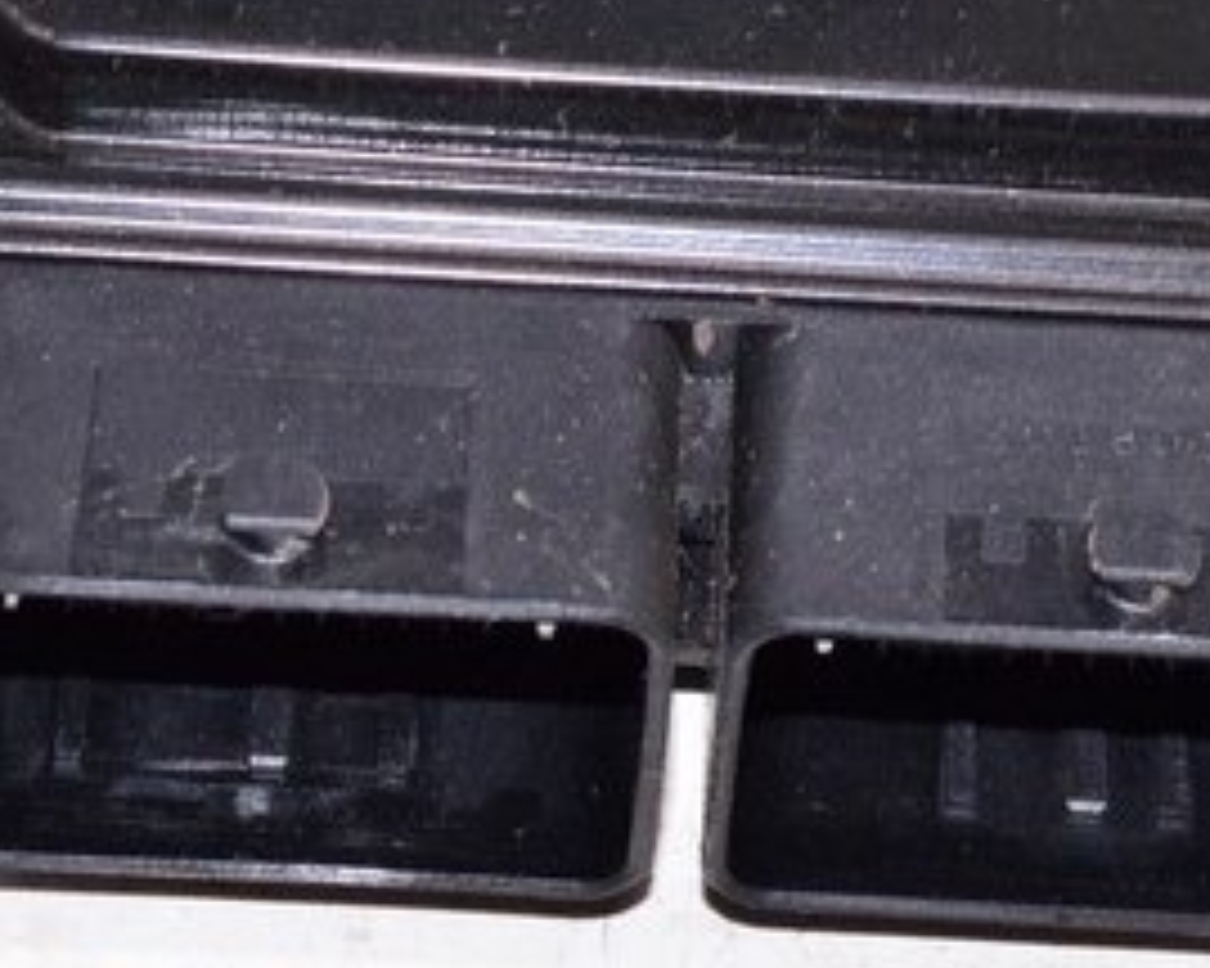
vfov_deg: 8.4
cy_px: -268
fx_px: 6515
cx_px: 702
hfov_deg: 10.6
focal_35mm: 182
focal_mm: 34
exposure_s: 1/125
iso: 1600
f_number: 8
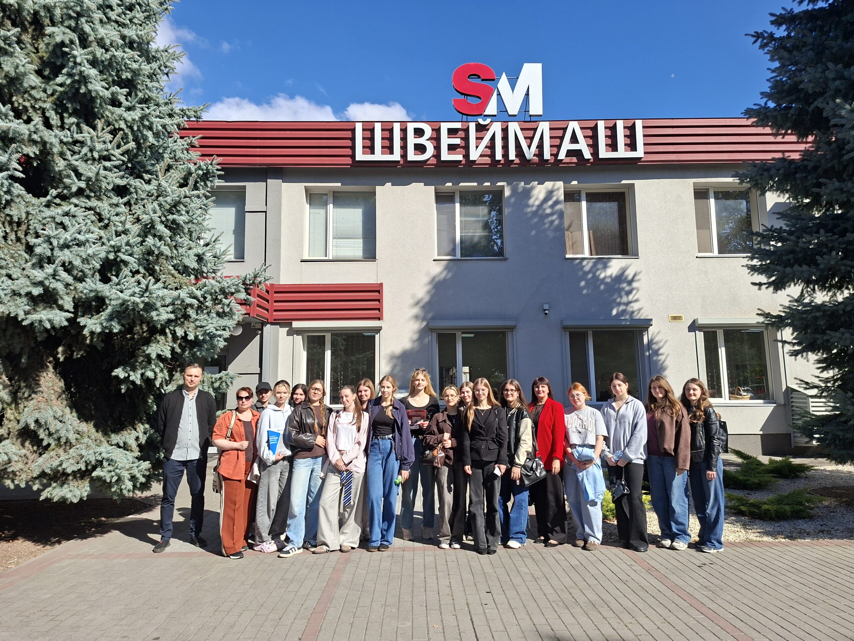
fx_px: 567
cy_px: 320
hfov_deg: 73.9
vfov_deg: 58.9
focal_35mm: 23
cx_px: 427
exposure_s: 1/1946
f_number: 1.8
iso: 50
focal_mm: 5.54
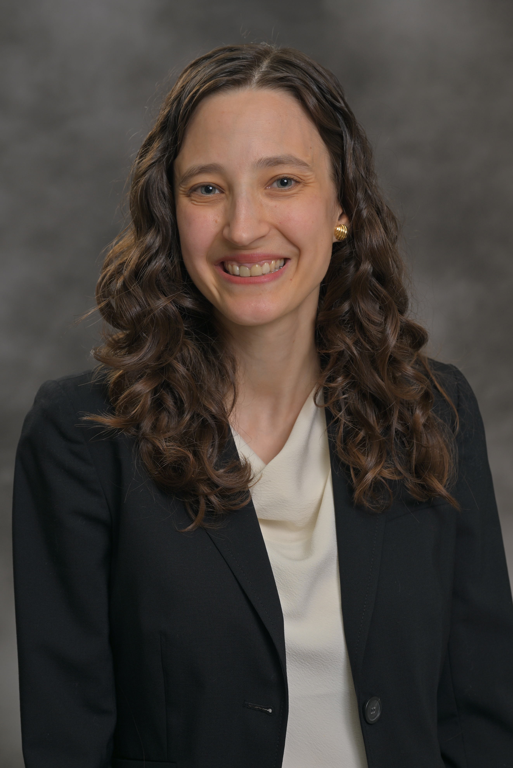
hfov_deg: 15.9
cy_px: 384
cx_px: 256
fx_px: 1836
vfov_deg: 23.6
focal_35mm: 86
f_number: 6.3
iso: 100
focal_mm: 86
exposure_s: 1/200
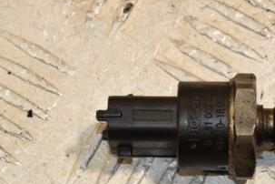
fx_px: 2383
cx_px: 200
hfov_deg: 6.6
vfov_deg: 4.4
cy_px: 130
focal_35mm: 312
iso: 800
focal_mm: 105
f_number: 10
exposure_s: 1/200
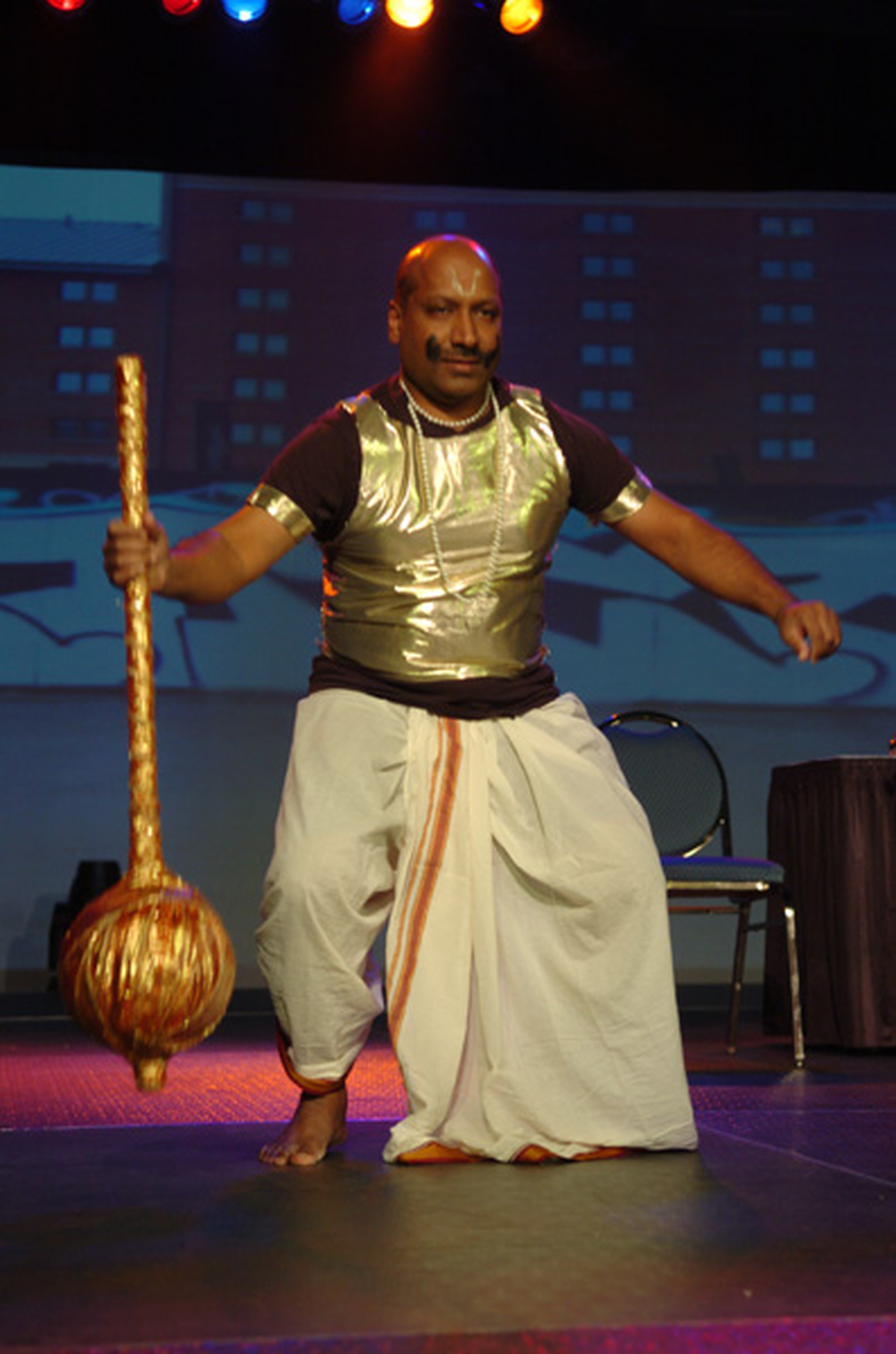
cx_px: 448
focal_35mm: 72
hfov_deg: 18.8
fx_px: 2702
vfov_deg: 28.1
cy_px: 677
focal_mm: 48
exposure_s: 1/125
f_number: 2.8
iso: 400
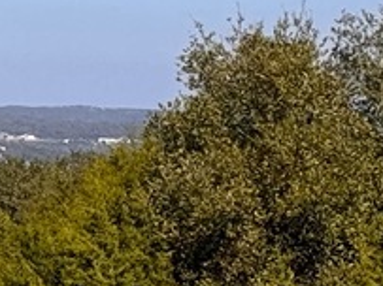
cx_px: -634
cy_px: 134
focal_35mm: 340
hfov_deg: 5.6
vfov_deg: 4.4
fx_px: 3760
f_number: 1.78
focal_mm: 6.76
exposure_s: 1/5848
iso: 64
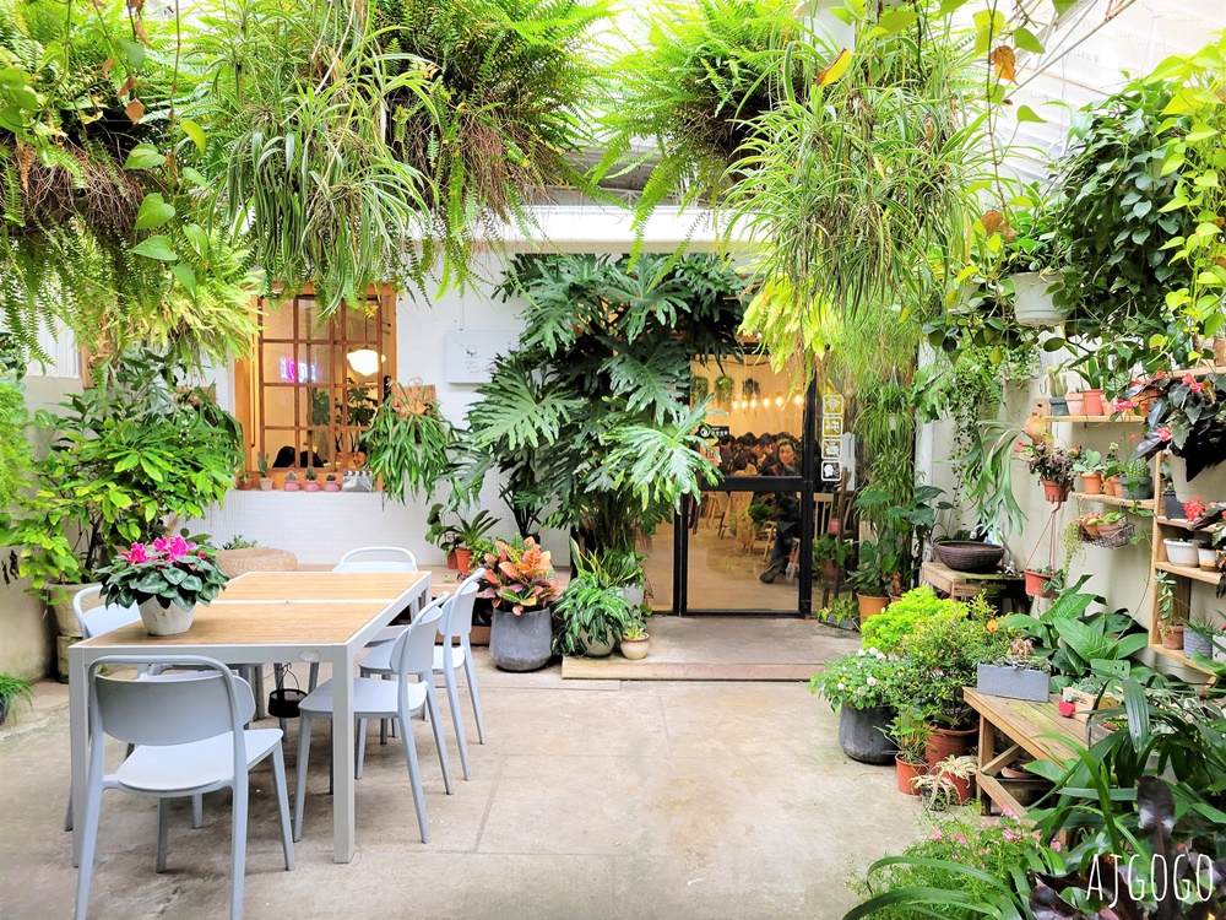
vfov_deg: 53.1
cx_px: 613
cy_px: 460
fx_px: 921
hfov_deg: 67.3
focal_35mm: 26
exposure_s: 1/120
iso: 160
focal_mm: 5.4
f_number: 1.8
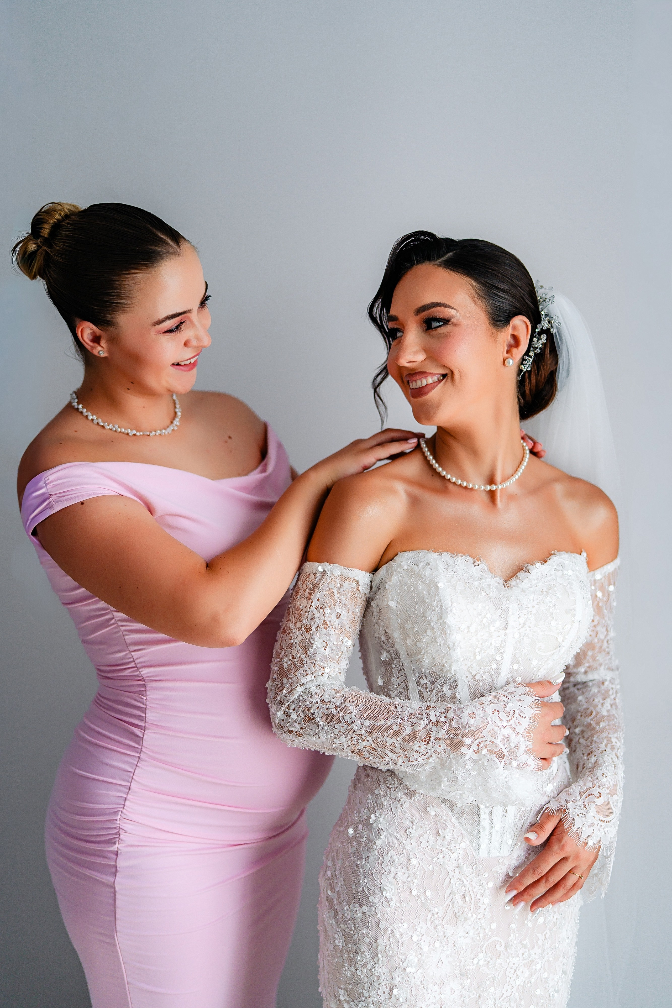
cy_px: 504
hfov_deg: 27.0
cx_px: 336
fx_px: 1400
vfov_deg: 39.6
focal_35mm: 50
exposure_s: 1/500
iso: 400
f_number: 1.4
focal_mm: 50
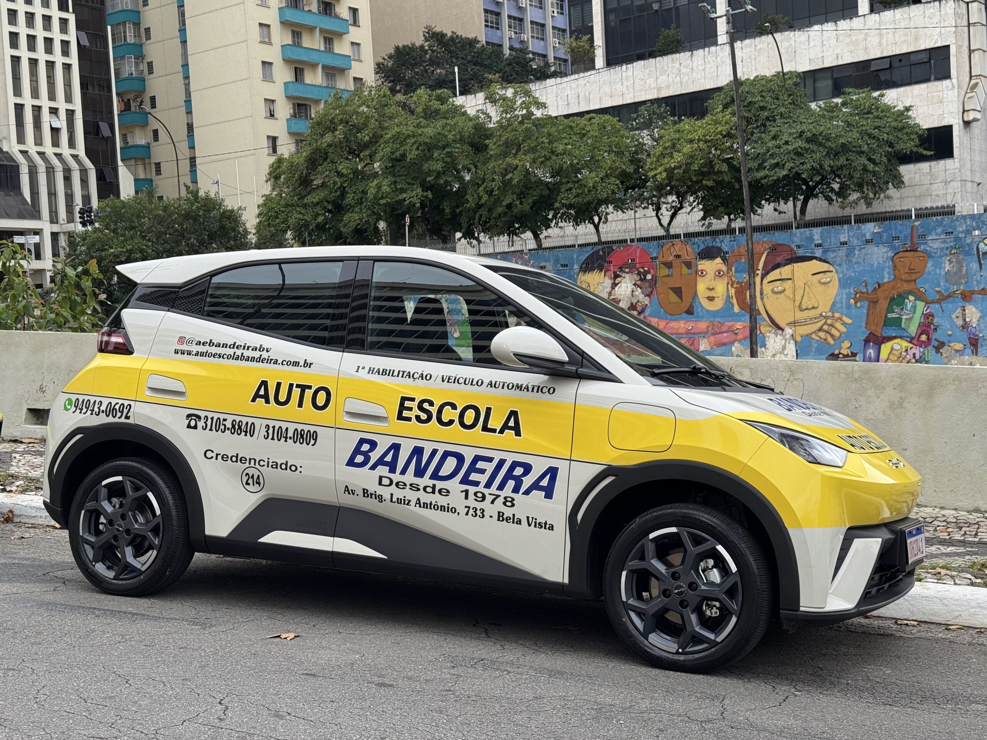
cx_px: 494
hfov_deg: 39.7
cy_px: 370
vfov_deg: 30.3
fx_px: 1369
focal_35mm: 48
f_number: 1.78
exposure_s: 1/651
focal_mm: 6.76
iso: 64
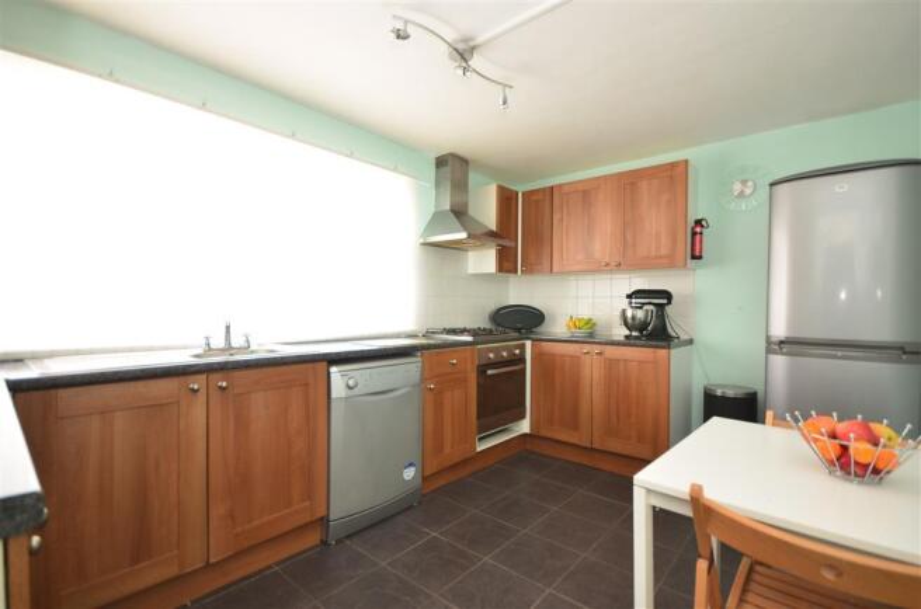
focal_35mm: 17
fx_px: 440
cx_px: 460
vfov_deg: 69.4
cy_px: 304
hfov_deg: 92.6
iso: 100
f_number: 4.2
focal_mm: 11.5
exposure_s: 1
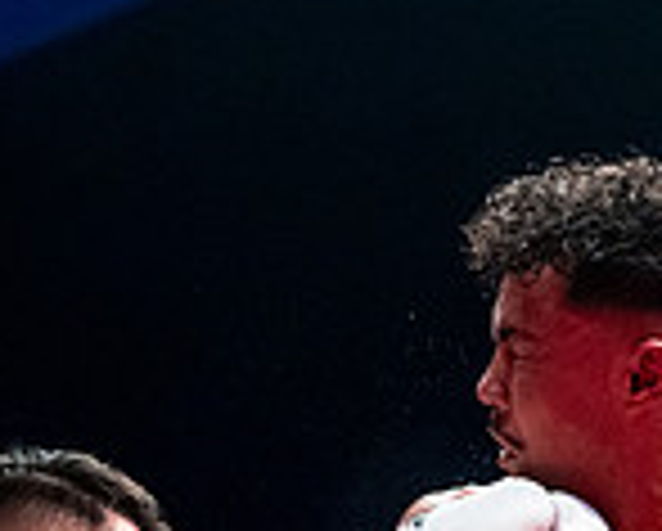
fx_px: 3669
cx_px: 7
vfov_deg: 8.1
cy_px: 801
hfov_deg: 10.2
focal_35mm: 187
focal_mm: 42
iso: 4000
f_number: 2.8
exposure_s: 1/1000
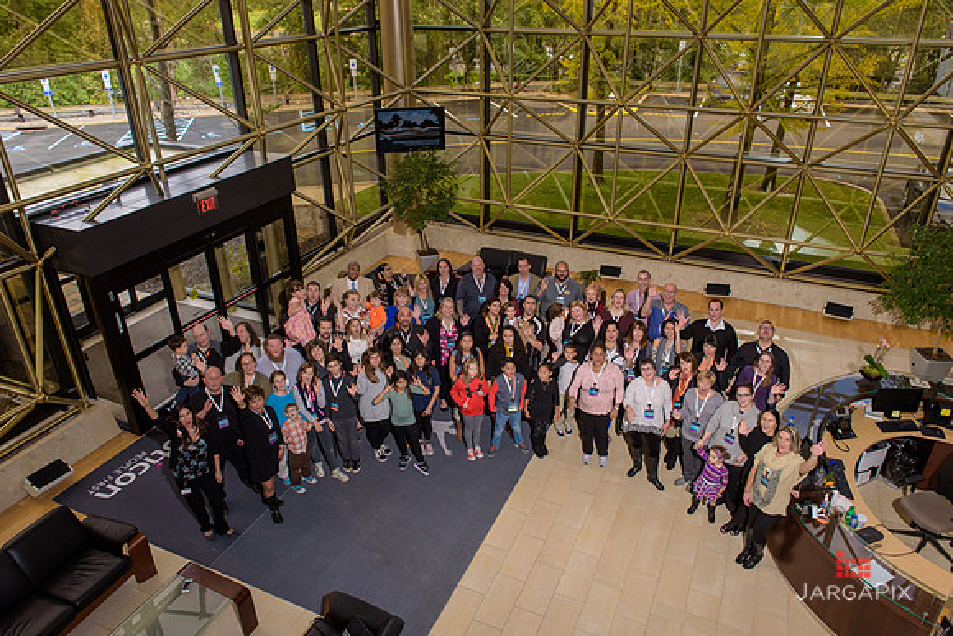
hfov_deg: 69.4
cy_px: 318
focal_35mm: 26
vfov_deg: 49.6
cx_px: 476
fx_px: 688
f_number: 8
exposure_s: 1/125
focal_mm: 26
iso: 1000
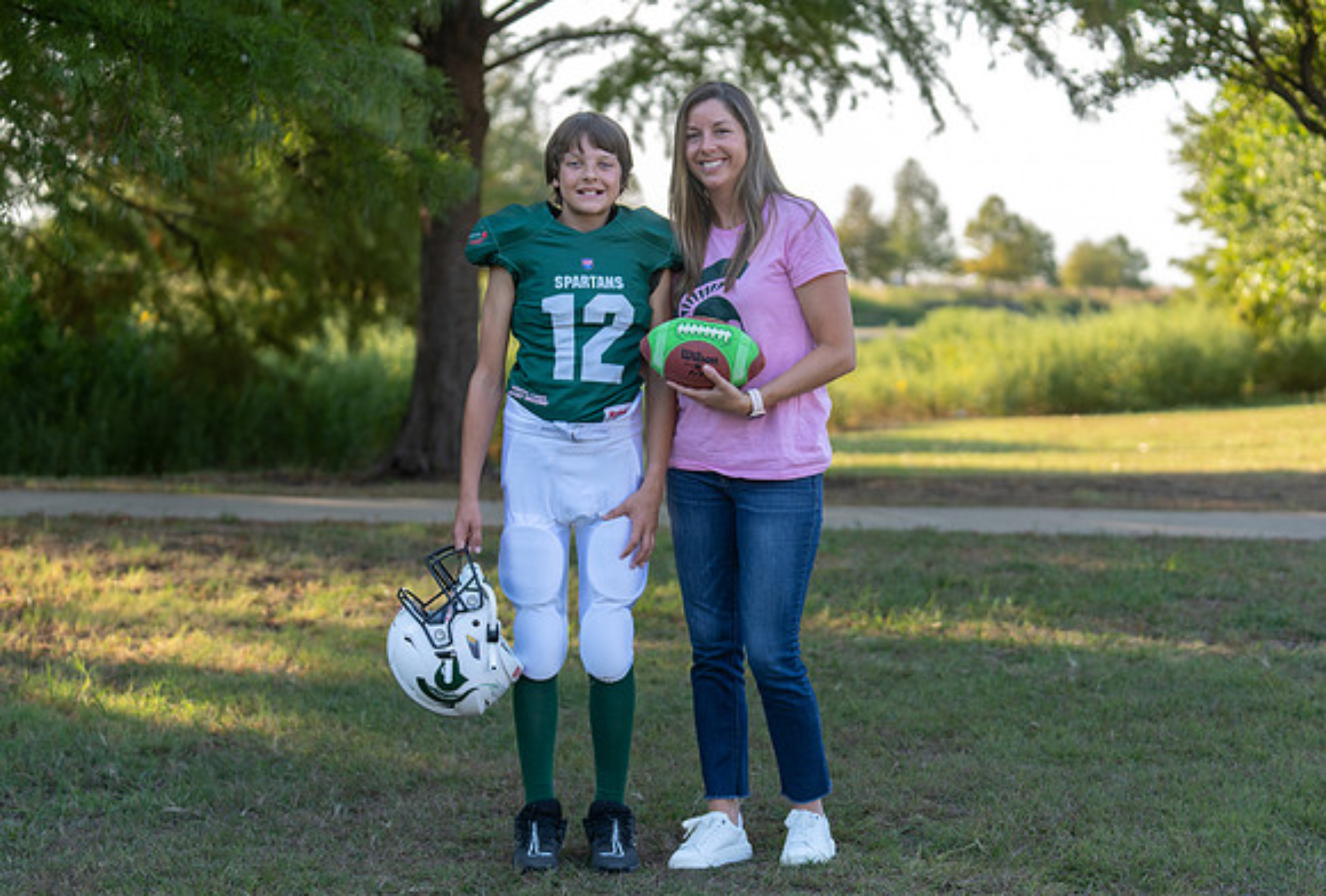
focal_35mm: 78
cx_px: 700
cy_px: 463
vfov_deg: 17.7
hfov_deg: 26.0
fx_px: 2871
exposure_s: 1/320
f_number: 2.8
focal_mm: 70
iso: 125
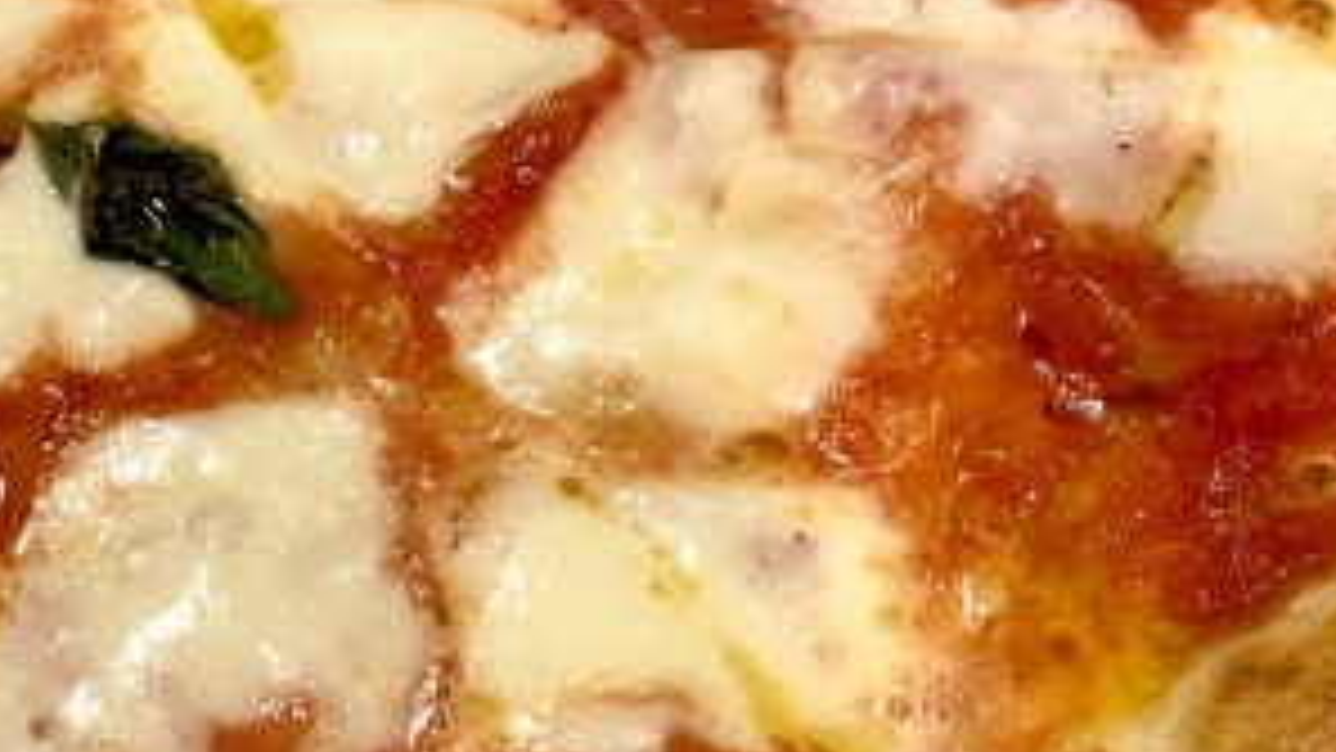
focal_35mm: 61
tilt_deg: -61.4
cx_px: 171
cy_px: 230
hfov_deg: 32.9
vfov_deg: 19.6
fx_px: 2161
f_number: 1.8
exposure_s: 1/60
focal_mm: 4.25
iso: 200
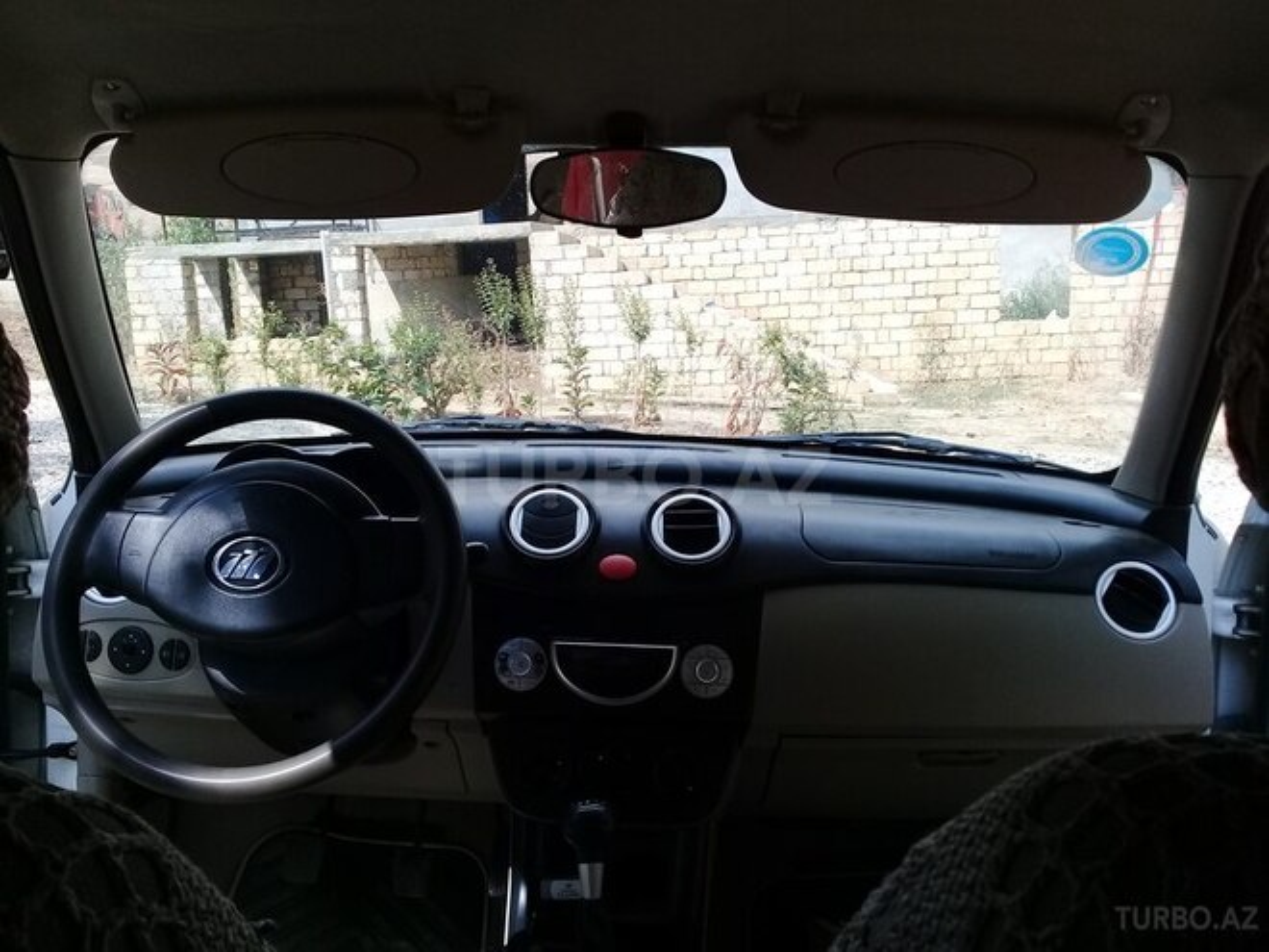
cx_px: 634
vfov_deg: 45.4
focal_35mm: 31
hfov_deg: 58.4
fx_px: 1136
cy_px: 476
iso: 50
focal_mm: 3.3
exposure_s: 1/456
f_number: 2.2
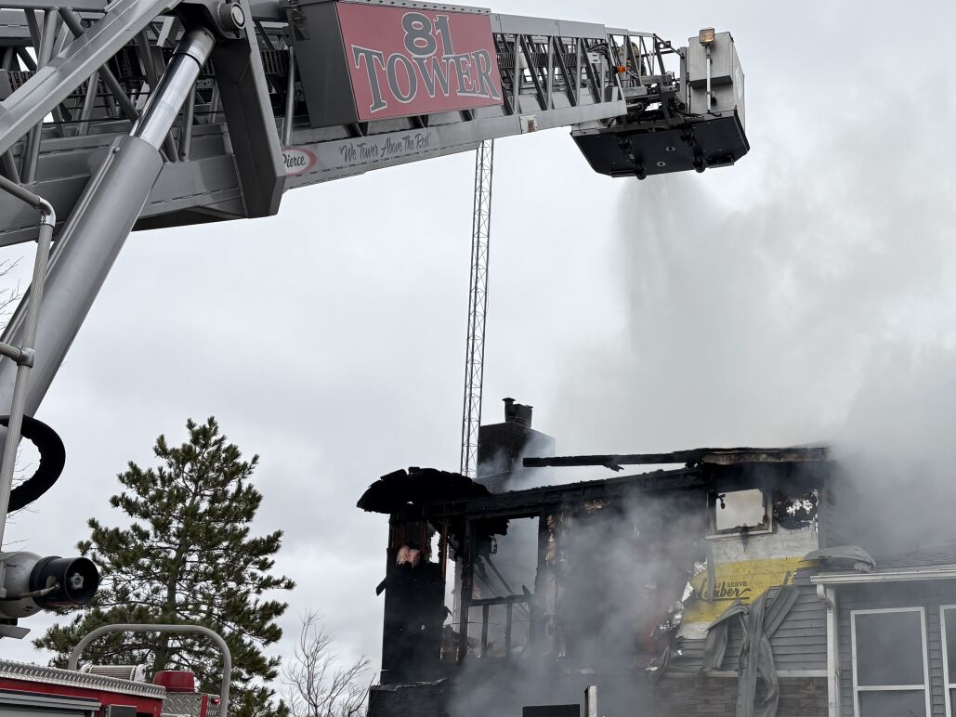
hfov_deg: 43.7
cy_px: 443
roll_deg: +0.3
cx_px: 690
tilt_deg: +17.2
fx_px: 1160
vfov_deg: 34.2
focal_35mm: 42
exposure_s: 1/2985
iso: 50
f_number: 1.6
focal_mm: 5.96
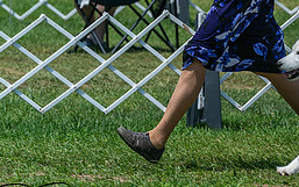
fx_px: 3726
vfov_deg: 2.9
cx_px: 367
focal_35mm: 457
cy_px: -5
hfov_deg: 4.6
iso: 125
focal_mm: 162
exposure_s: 1/1000
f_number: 5.6
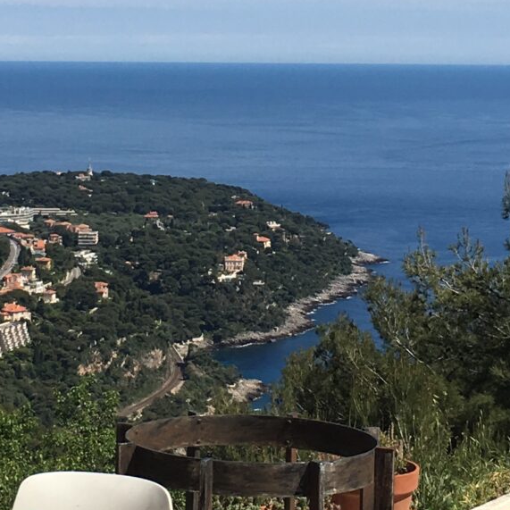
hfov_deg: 15.1
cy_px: 146
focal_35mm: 115
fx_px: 1917
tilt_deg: -1.8
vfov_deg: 15.1
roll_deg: -1.0
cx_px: 143
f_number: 2.2
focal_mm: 4.15
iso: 25
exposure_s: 1/1923
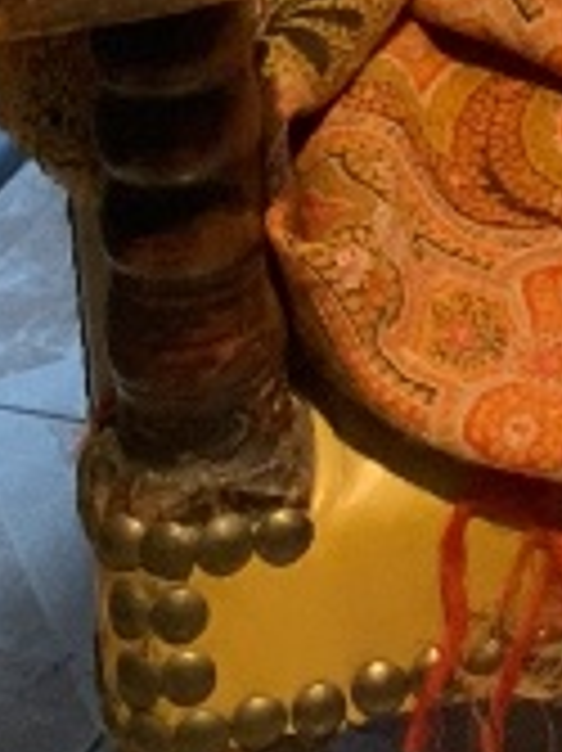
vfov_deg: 8.8
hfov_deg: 6.9
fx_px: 4530
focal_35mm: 209
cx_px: 998
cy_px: -883
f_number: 1.8
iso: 125
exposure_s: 1/60
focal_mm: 3
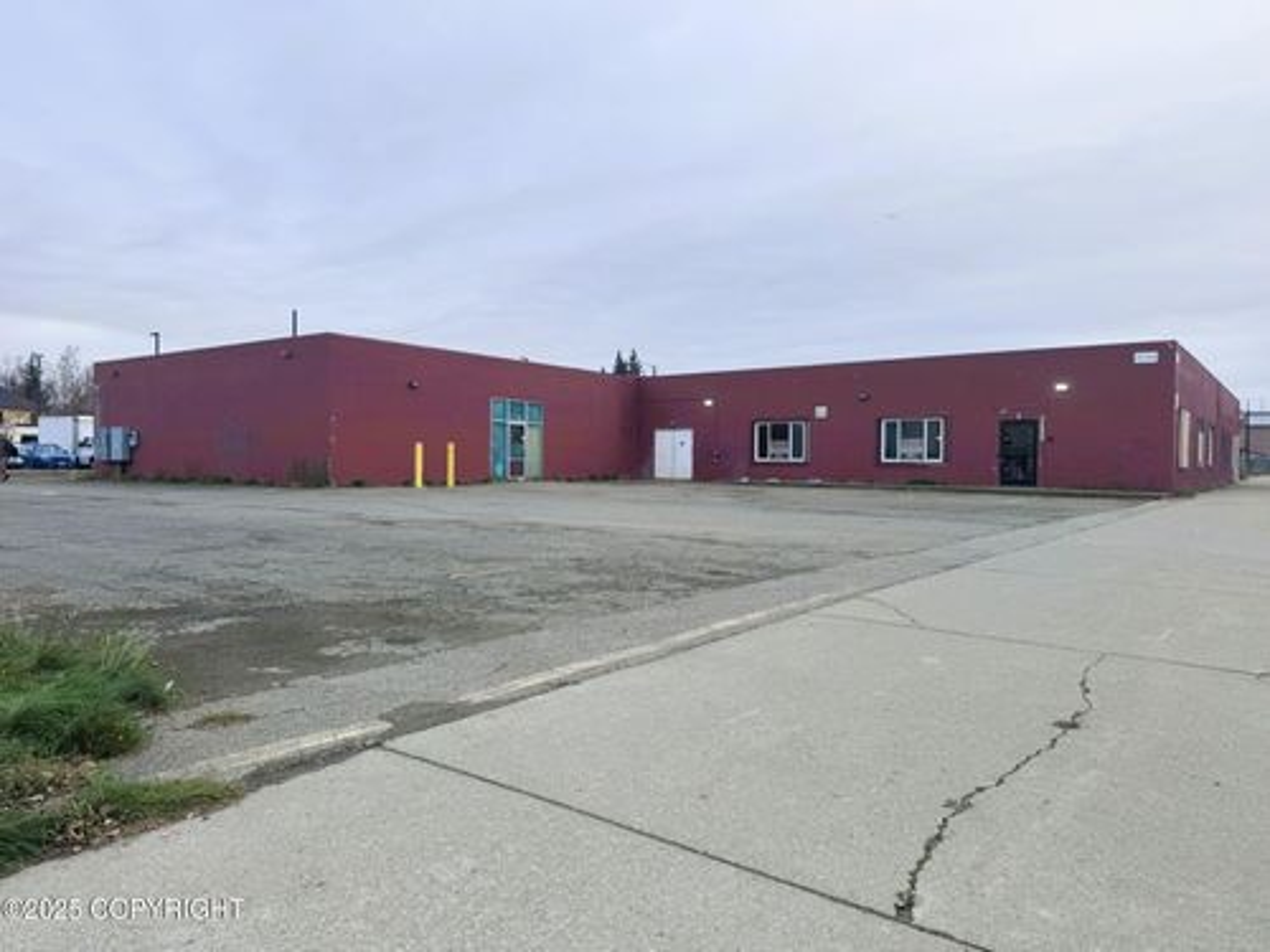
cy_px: 476
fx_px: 881
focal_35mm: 24
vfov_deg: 56.8
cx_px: 635
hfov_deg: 71.6
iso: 80
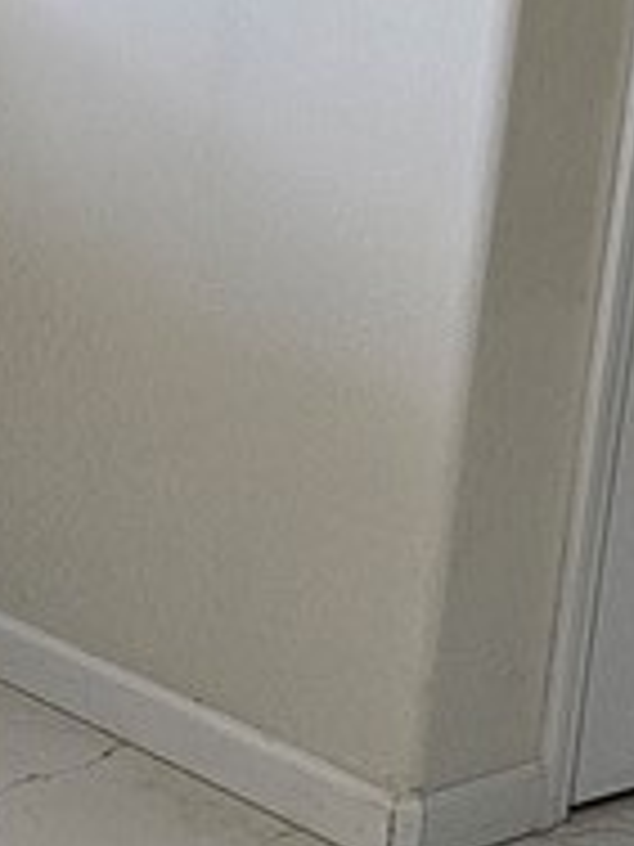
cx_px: -782
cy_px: 207
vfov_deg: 15.7
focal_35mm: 125
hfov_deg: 10.5
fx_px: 3053
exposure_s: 1/120
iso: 320
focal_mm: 6.3
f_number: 1.7
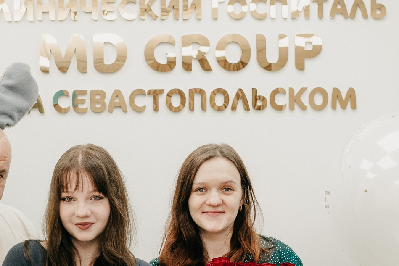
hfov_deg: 20.6
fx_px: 1086
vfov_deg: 13.8
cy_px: 254
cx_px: 95
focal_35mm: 98
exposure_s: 1/160
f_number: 4
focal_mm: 35
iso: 400
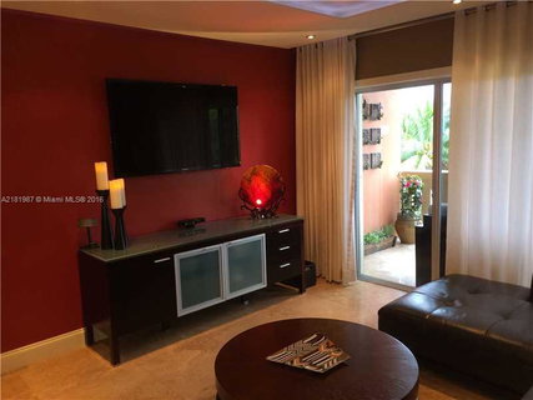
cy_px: 200
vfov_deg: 46.8
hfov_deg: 60.0
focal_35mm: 30
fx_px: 462
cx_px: 266
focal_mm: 4.12
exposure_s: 1/30
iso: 125
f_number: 2.2
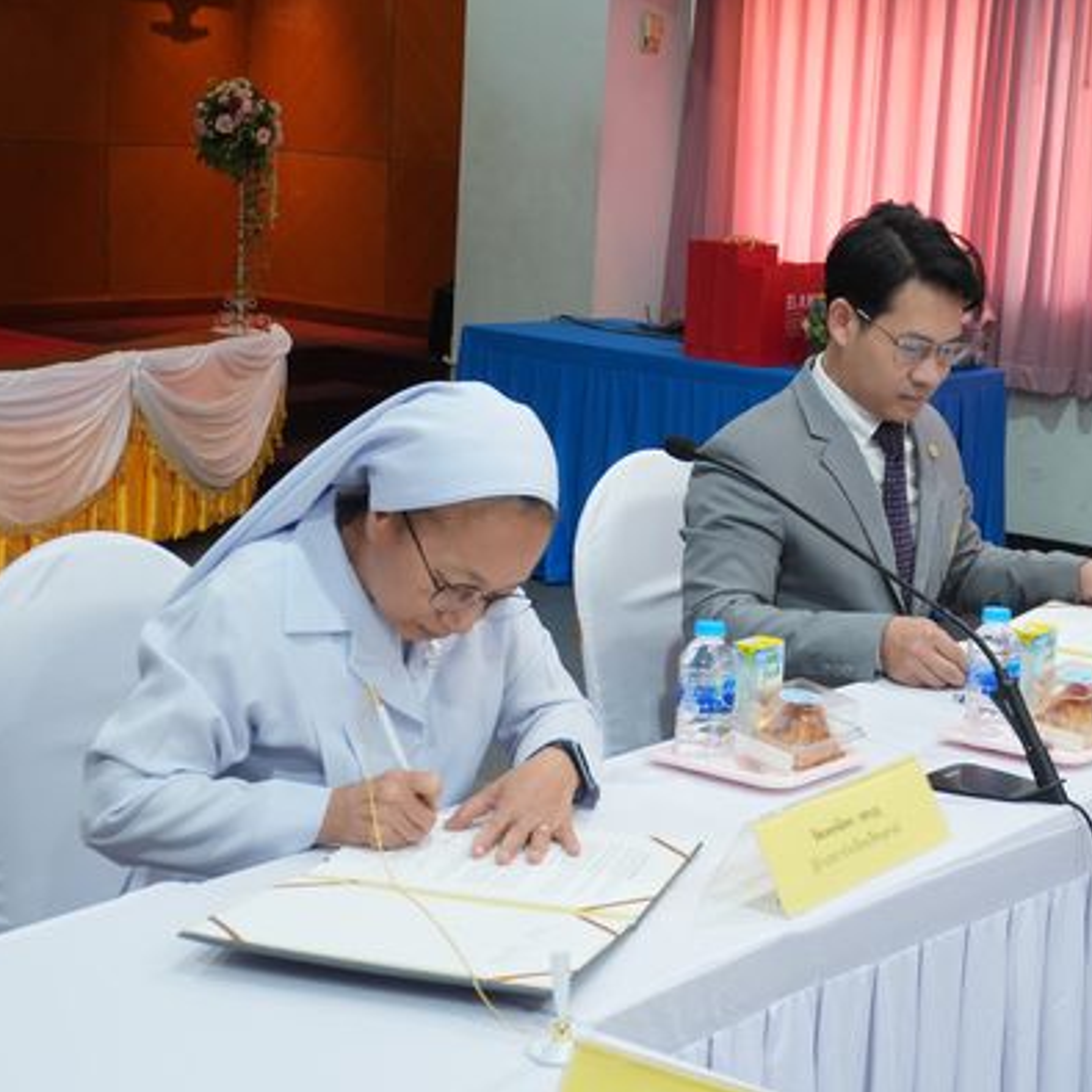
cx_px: 771
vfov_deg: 27.7
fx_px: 2213
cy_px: 545
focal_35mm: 62
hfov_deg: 27.5
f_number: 6.3
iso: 1000
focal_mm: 32
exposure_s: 1/30
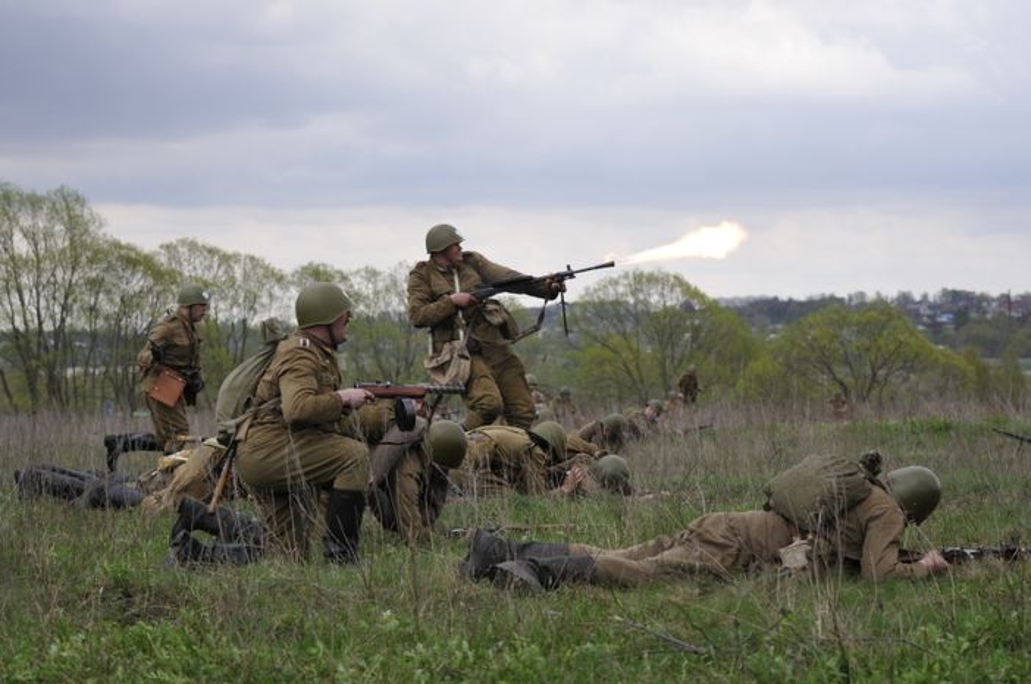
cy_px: 342
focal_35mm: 105
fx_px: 3003
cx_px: 516
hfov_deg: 19.5
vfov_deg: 13.0
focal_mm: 70
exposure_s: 1/500
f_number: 4
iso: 200
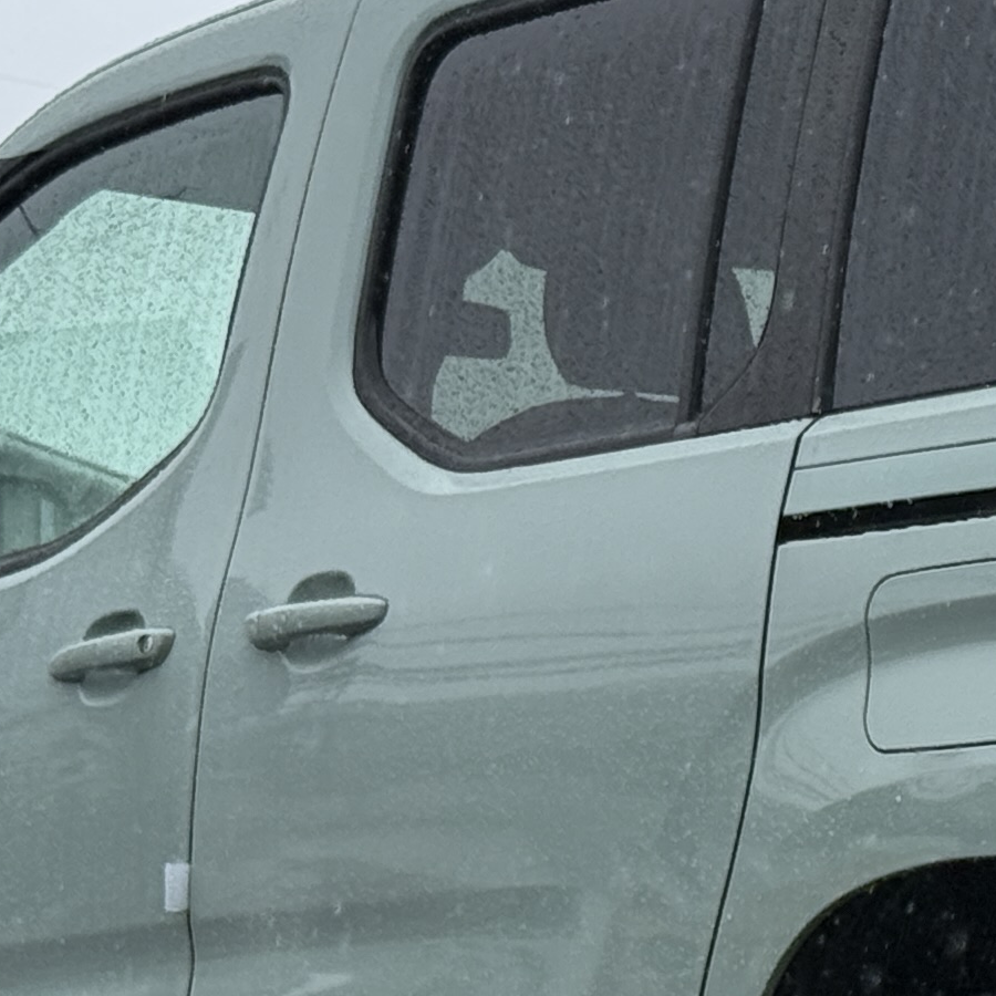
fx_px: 6185
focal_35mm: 190
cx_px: 1064
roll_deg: +0.6
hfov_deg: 9.1
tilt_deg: +3.2
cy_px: 713
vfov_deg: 9.2
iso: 80
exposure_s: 1/962
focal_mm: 6.76
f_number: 1.78
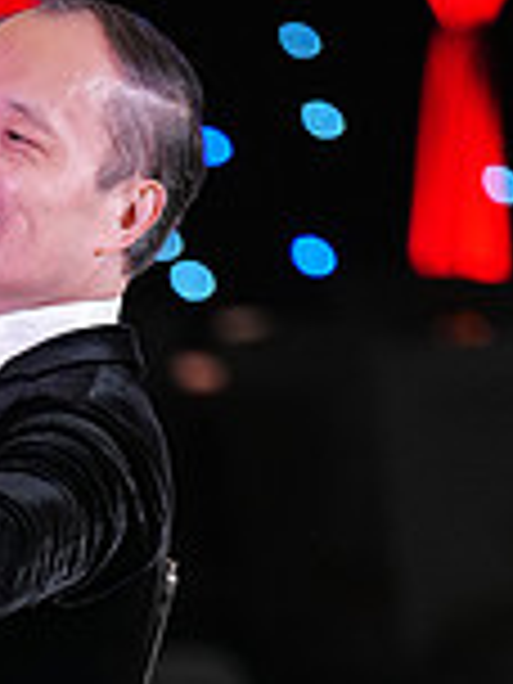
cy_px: 1008
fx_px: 12330
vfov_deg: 3.2
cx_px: -223
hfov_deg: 2.4
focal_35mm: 624
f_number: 2.8
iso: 2500
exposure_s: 1/320
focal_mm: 170
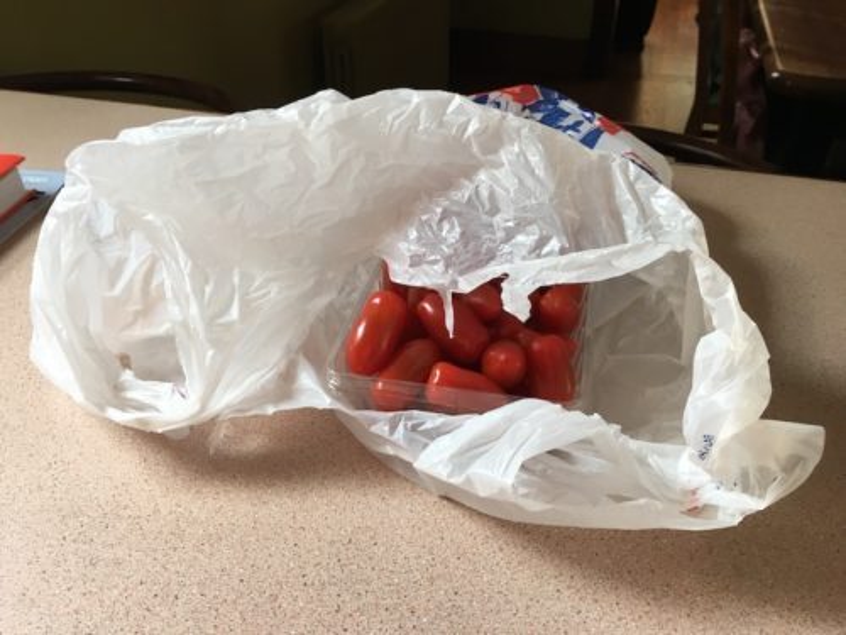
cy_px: 318
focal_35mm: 29
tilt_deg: -35.7
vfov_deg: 48.2
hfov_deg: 61.7
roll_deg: +0.8
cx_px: 423
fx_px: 709
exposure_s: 1/30
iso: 32
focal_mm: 4.15
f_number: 2.2
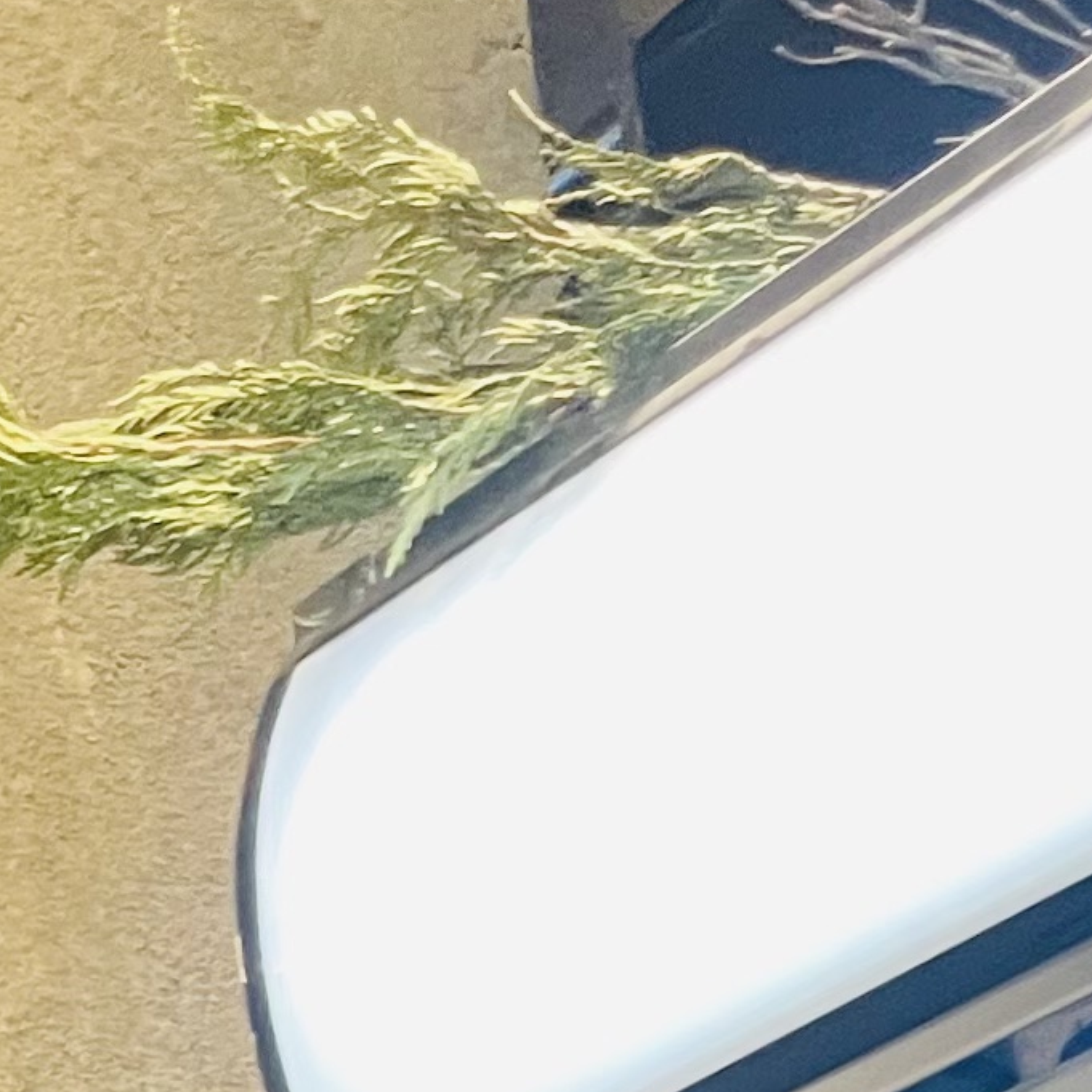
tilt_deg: +8.4
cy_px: 2466
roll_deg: +6.9
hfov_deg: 12.5
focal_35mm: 136
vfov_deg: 11.1
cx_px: -257
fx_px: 4854
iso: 200
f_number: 1.6
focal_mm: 4.2
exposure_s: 1/60
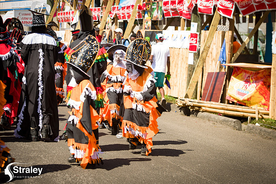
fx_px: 728
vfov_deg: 14.4
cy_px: 92
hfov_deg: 21.5
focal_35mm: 95
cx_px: 138
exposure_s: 1/160
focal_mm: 95
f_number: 6.3
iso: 100
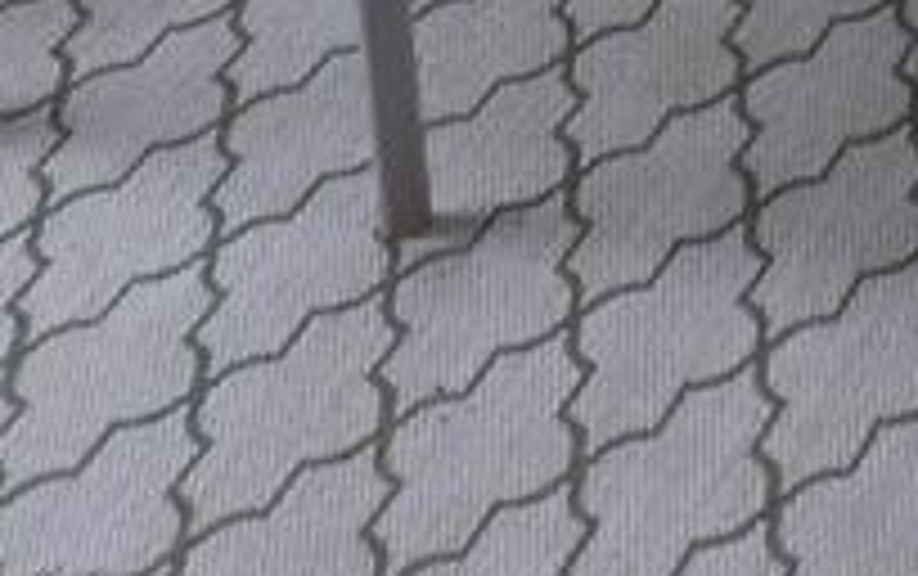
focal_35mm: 166
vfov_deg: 7.1
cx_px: 1404
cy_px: -1089
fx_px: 4158
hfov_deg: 12.0
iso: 125
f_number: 2.8
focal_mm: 3.58
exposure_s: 1/60
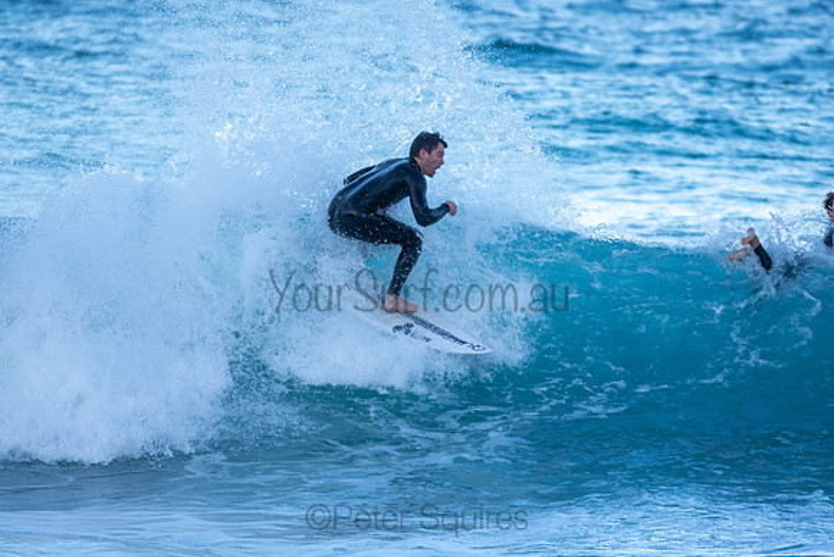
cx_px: 417
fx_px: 17378
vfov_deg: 1.8
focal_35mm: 750
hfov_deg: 2.7
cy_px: 278
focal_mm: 500
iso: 250
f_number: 5.6
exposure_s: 1/640
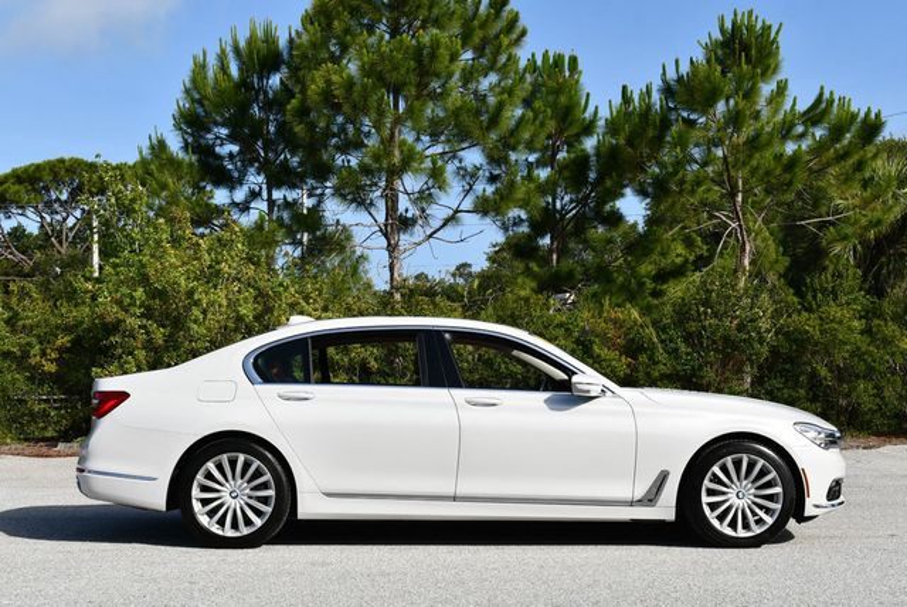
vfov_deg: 26.0
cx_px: 454
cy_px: 304
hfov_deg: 38.2
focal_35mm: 52
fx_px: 1311
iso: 100
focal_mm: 26
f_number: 8
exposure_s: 1/250
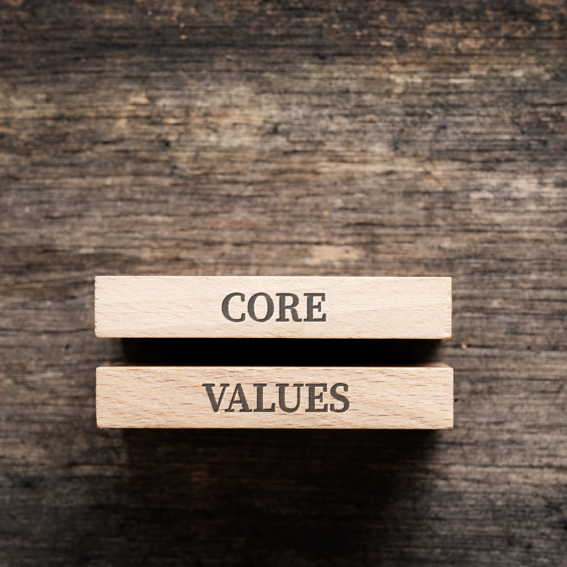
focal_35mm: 90
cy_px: 347
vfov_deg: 19.3
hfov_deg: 19.3
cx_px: 284
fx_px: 1668
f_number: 8
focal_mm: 70
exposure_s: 1/160
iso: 100
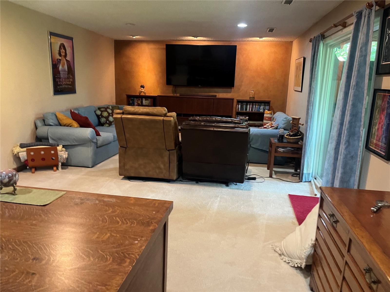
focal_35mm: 26
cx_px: 195
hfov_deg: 67.3
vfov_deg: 53.1
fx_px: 293
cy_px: 146
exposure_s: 1/60
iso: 400
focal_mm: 5.1
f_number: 1.6
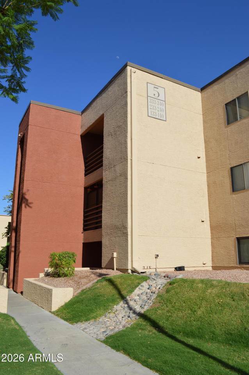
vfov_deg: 67.4
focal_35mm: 27
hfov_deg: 47.8
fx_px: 281
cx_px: 124
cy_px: 188
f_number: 9
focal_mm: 18
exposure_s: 1/320
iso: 100
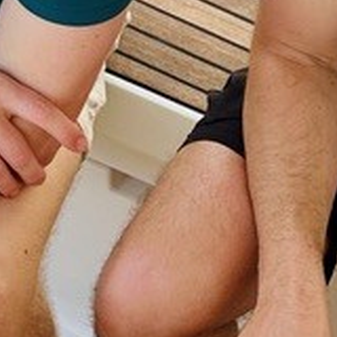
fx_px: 1619
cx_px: 211
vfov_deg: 11.8
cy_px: 324
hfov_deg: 11.9
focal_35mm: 147
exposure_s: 1/397
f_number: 1.5
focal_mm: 5.7
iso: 50
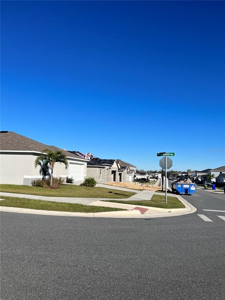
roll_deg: -3.5
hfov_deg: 53.1
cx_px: 112
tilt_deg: +5.5
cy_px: 150
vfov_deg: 67.3
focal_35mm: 26
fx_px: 225
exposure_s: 1/6579
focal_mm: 5.7
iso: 50
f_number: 1.5
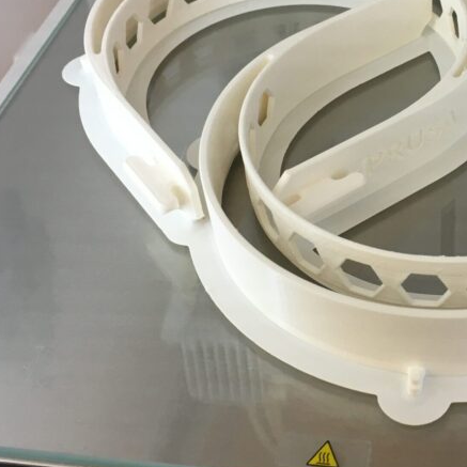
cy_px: 201
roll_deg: -4.2
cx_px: 400
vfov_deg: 28.6
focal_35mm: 60
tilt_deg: -42.2
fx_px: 916
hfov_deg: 27.8
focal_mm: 4.15
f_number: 2.2
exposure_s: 1/30
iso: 50
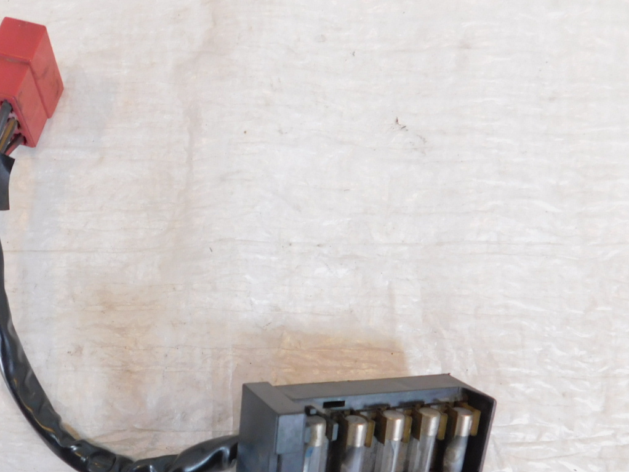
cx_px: 199
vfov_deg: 39.1
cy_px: 326
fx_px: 654
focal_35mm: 36
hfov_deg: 50.2
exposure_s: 1/30
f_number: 3
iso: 180
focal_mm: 4
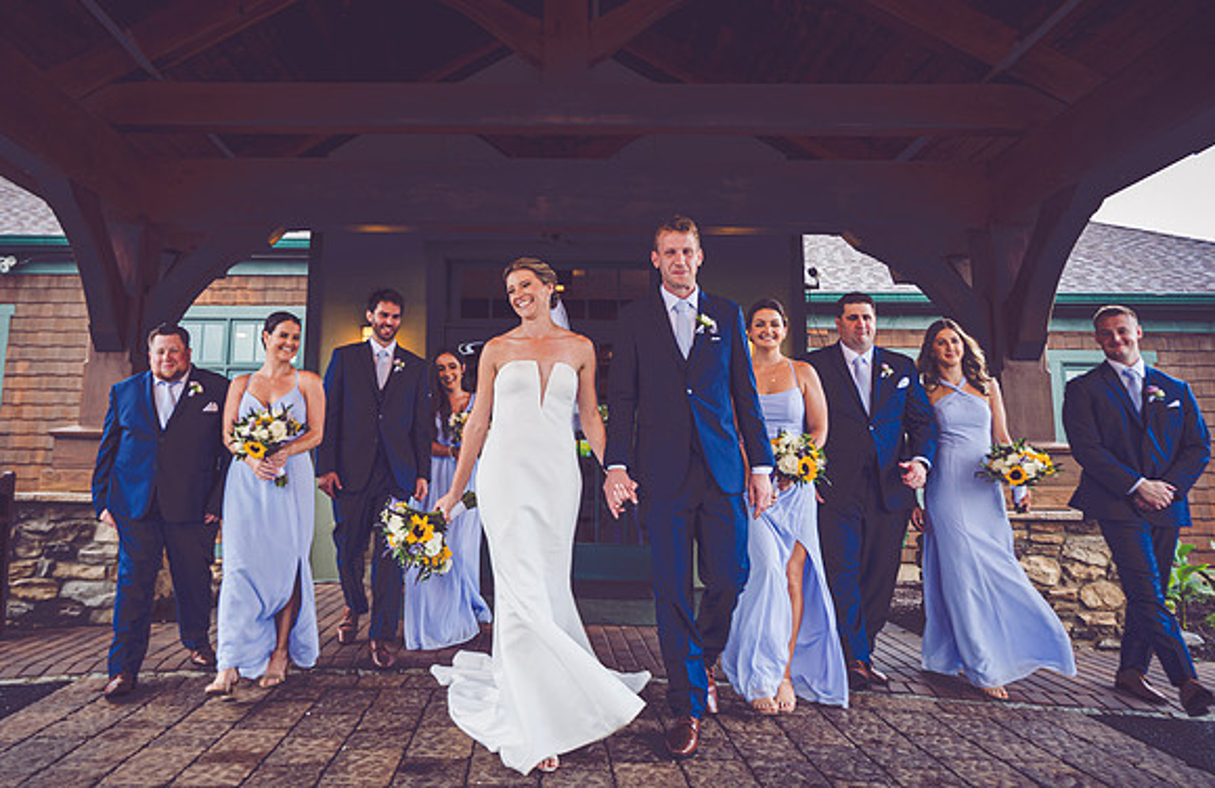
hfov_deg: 66.3
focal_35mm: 28
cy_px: 334
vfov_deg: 45.9
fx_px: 926
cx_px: 526
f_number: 4
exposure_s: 1/125
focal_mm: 24
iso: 1000
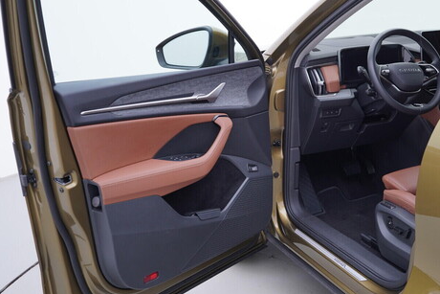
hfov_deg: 45.2
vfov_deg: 31.1
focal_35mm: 43
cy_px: 121
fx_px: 526
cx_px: 260
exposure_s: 1/50
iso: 125
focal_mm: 24
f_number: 3.2
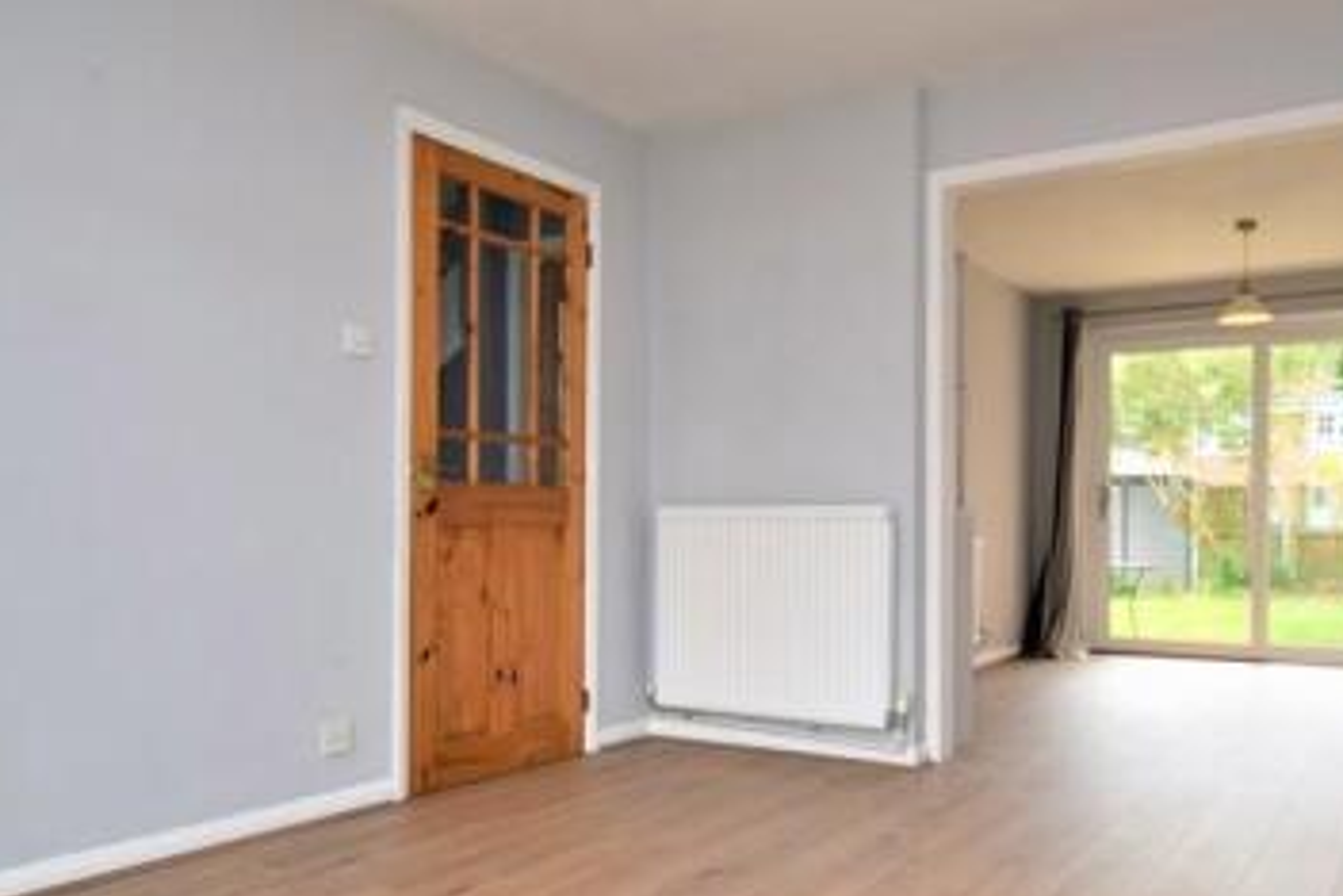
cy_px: 526
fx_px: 1044
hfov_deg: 64.8
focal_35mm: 28
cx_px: 813
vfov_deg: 46.2
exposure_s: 1/125
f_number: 5.6
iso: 450
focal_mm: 10
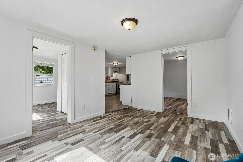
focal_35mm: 16
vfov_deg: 73.7
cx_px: 122
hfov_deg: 96.7
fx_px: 108
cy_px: 81
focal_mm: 16
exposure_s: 1/60
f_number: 8
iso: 400
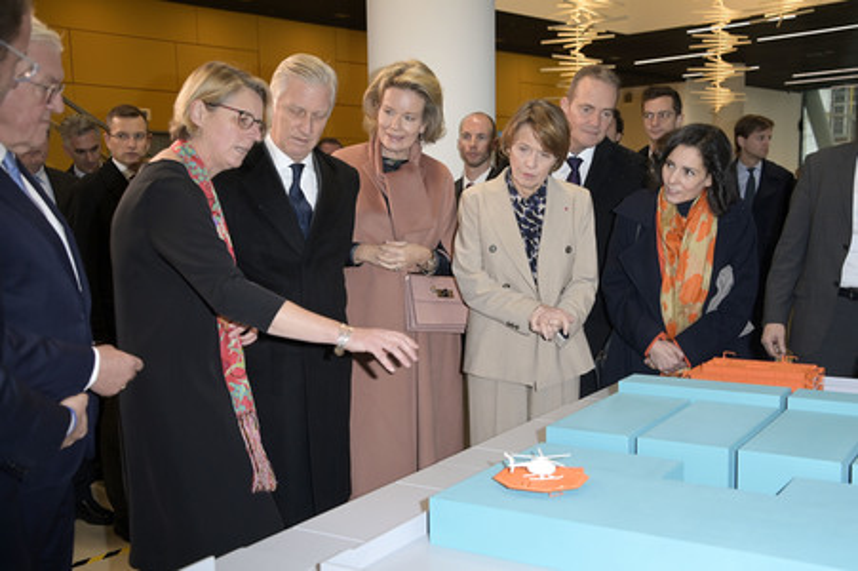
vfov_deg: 35.0
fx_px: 905
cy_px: 286
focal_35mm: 38
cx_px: 429
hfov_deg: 50.7
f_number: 5.6
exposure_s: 1/125
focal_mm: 38
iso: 1600
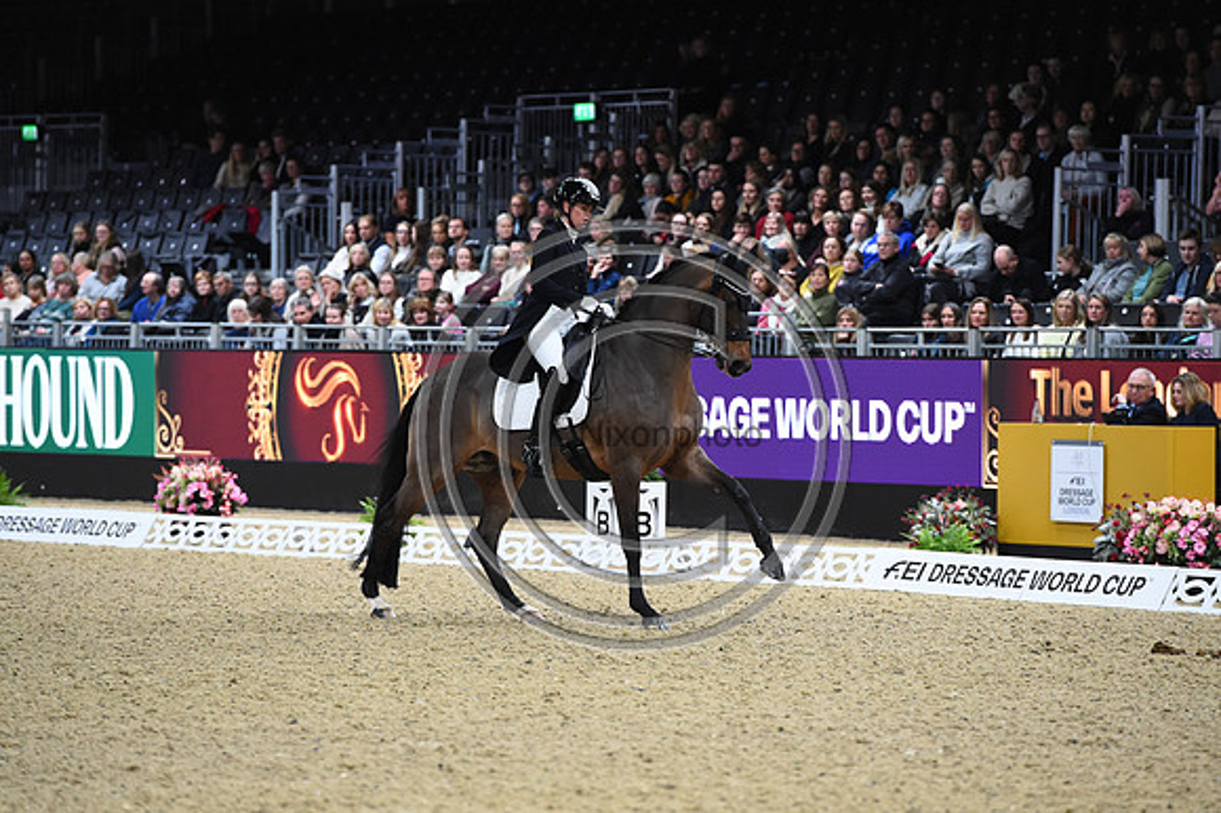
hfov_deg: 10.3
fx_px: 6779
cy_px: 406
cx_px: 610
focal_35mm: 200
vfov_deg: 6.9
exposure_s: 1/640
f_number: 4.5
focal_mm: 200
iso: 5000
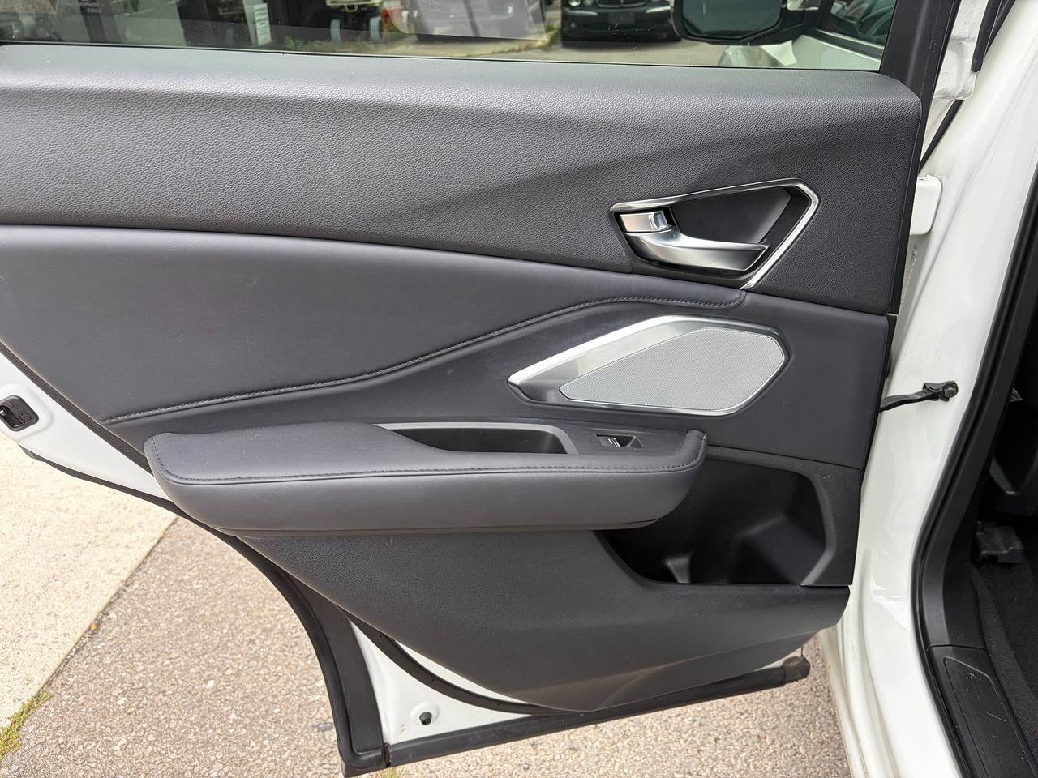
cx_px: 519
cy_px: 389
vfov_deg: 53.1
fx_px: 780
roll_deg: +5.4
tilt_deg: -28.5
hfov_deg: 67.3
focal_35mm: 26
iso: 64
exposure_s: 1/338
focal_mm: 5.96
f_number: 1.6
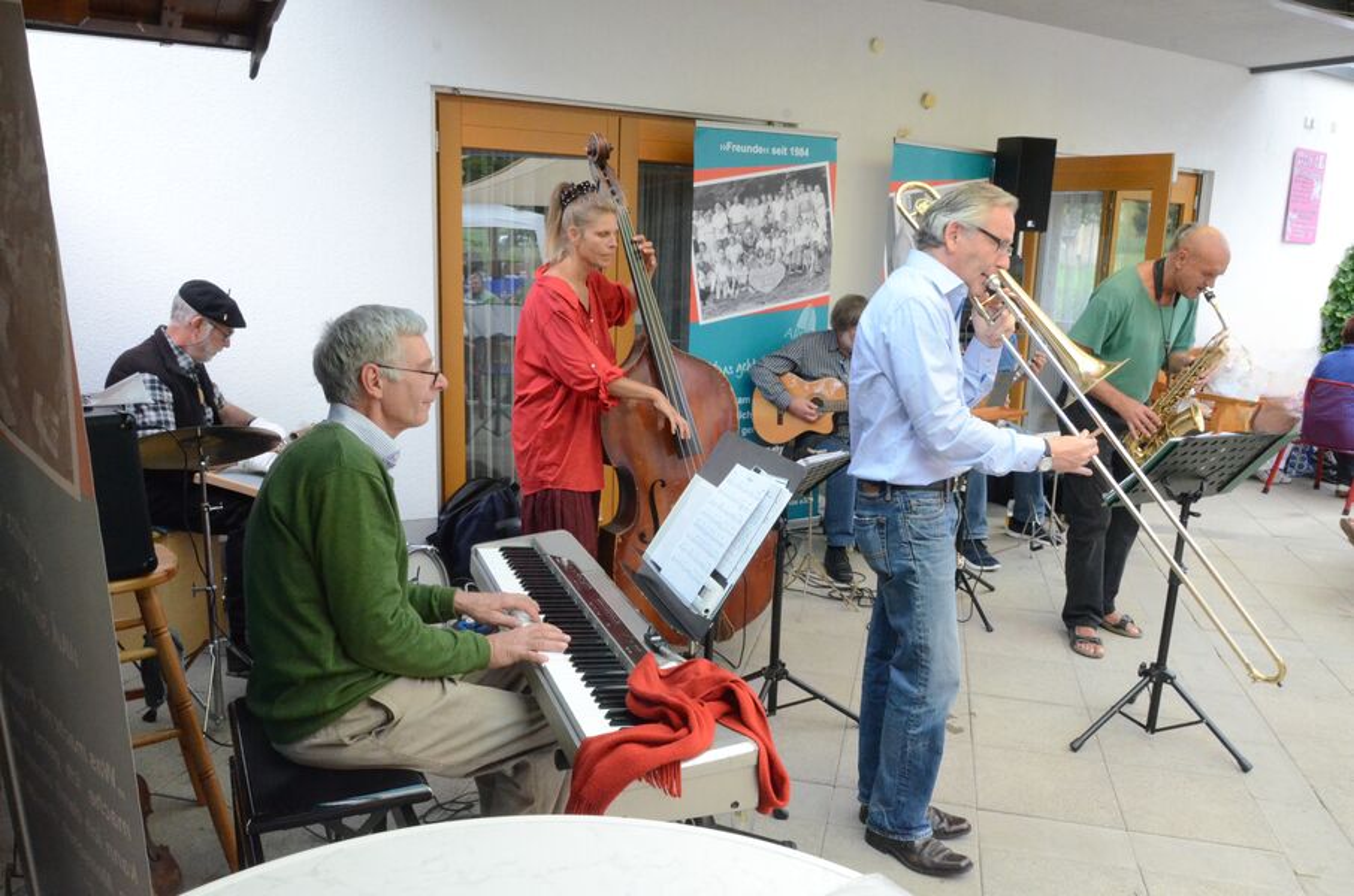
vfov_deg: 47.7
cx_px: 677
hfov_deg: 67.5
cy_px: 448
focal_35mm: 27
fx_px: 1013
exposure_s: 1/250
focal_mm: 18
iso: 4000
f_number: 16
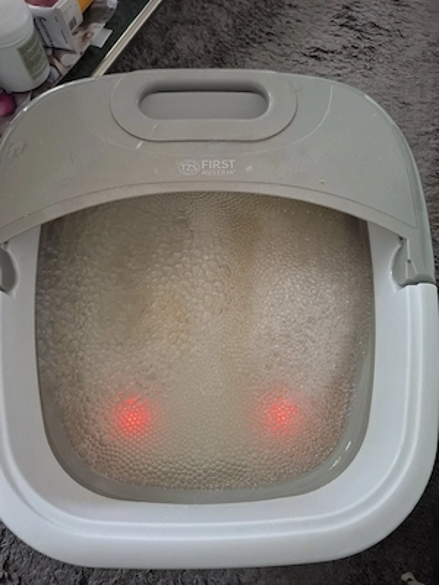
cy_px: 292
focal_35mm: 23
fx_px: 389
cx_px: 220
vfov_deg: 73.9
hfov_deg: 58.9
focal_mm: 5.54
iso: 500
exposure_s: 1/25
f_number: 1.8
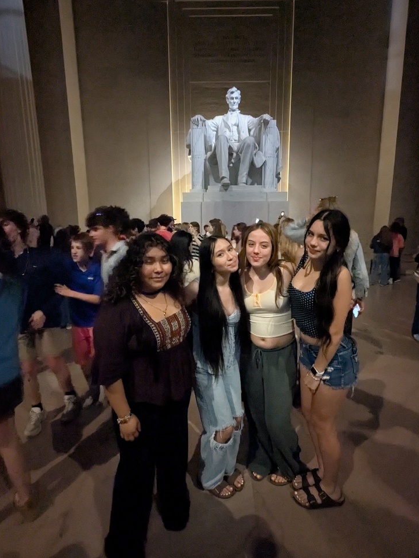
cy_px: 276
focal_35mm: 17
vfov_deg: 91.0
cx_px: 221
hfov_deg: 74.7
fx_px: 274
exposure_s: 1/15
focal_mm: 2.35
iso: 4660
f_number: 2.2
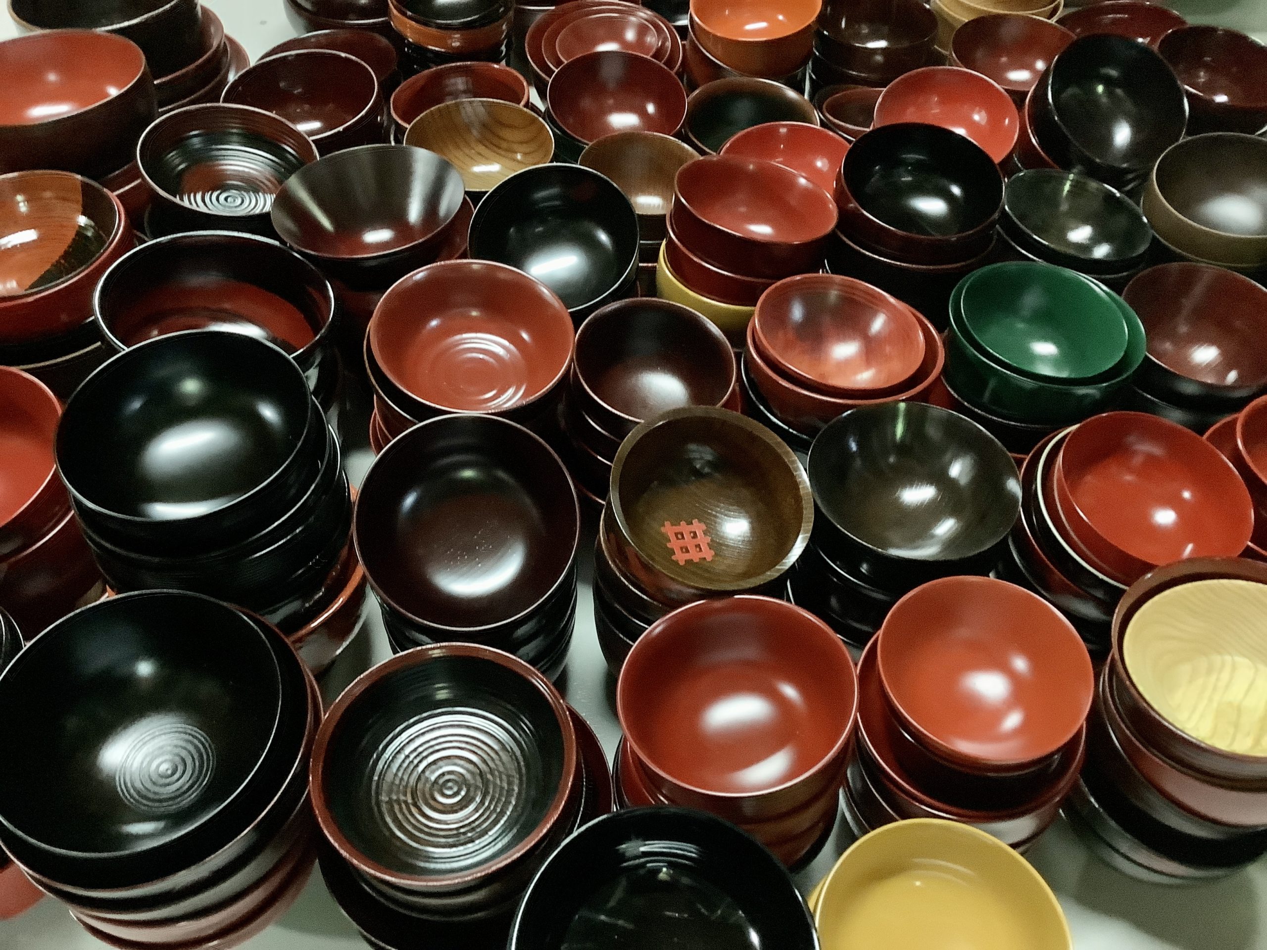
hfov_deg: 58.4
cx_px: 634
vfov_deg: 45.4
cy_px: 475
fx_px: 1135
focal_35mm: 31
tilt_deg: -50.2
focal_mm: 3.3
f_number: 2.4
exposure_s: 1/17
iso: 640
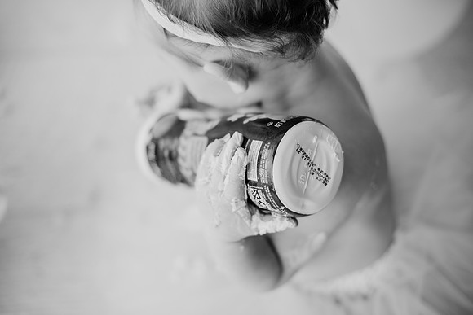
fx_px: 657
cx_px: 236
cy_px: 158
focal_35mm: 50
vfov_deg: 27.0
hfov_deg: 39.6
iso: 125
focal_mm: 50
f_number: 2.2
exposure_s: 1/160
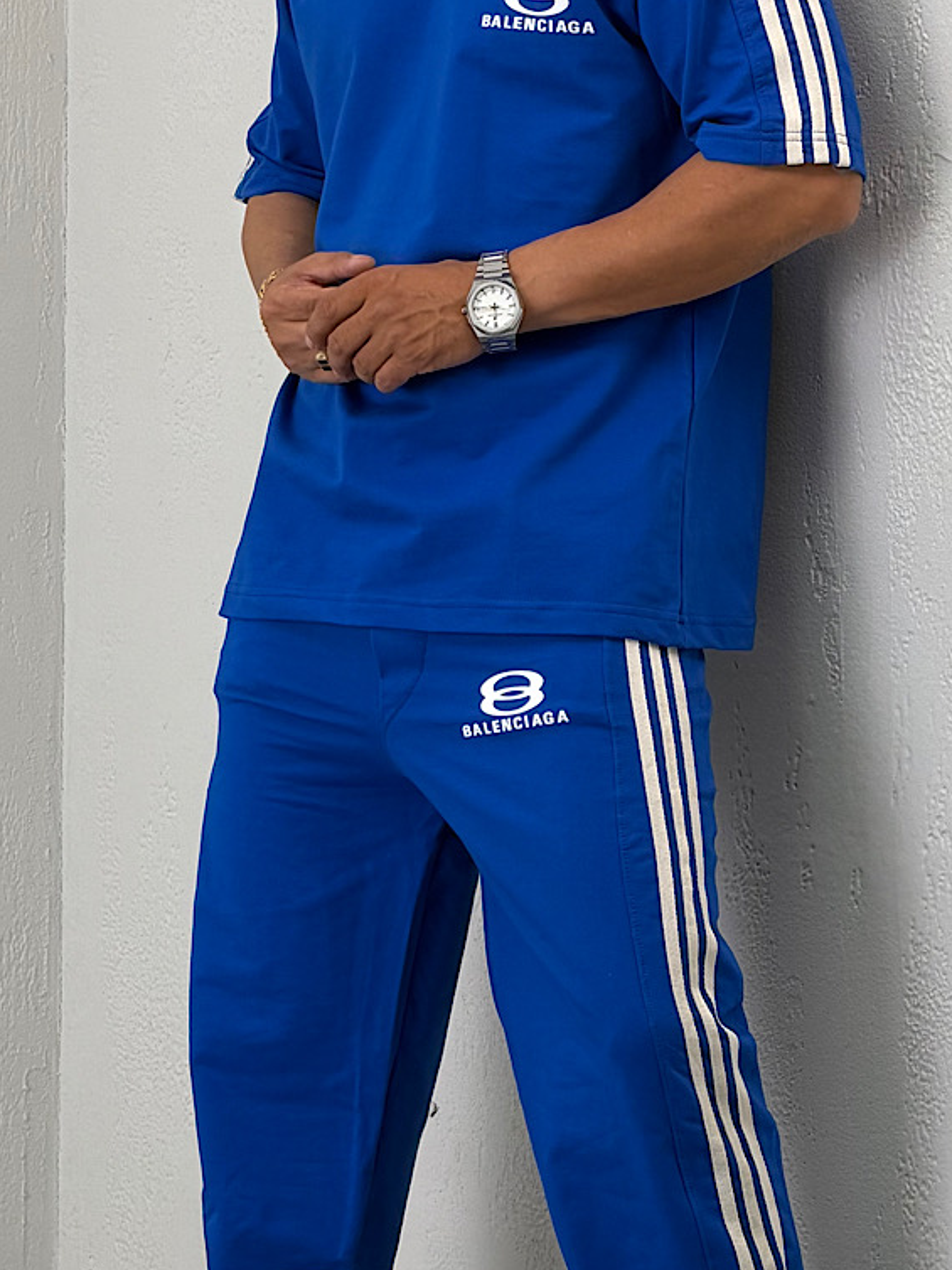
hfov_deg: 7.8
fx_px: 7008
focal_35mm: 191
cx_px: 475
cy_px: 574
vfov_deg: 10.4
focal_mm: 16.89
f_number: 2.8
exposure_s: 1/100
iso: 50
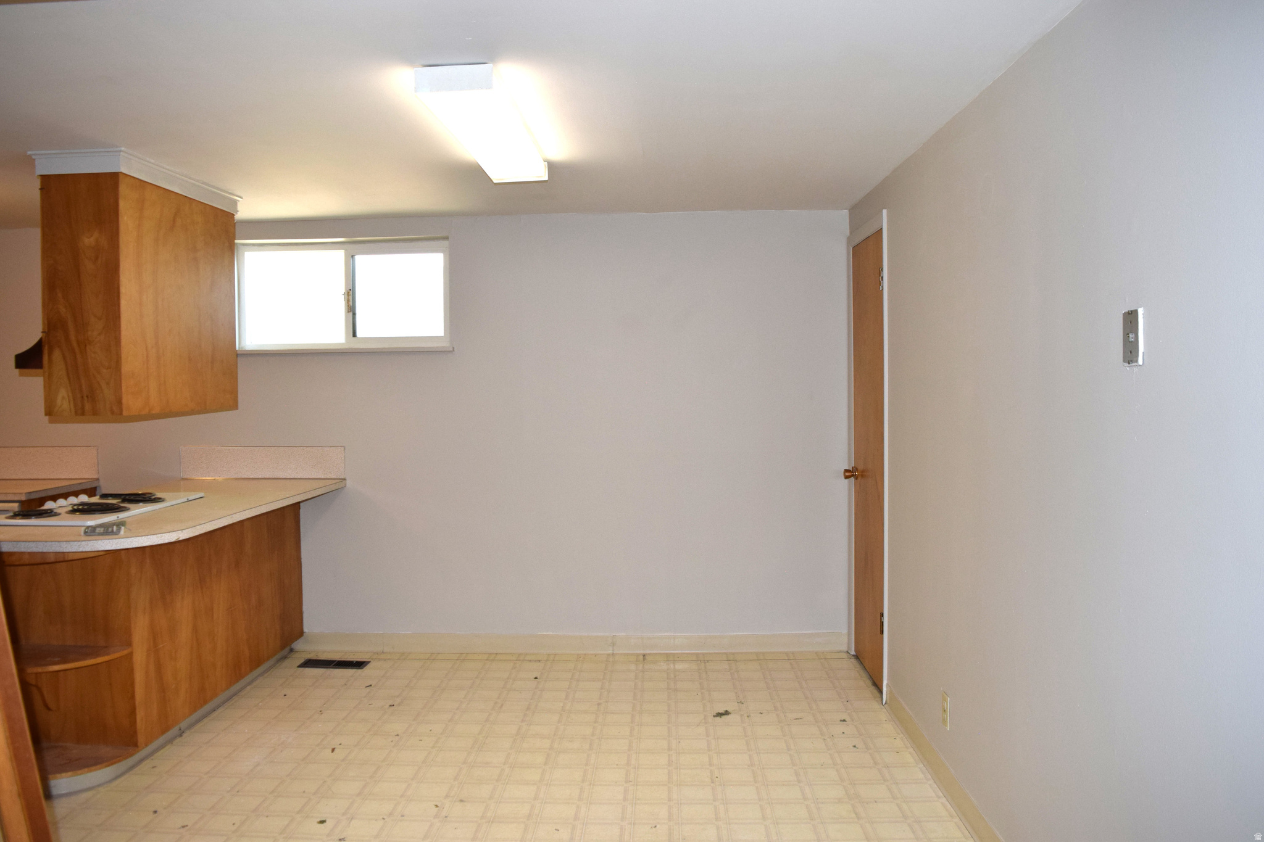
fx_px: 948
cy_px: 421
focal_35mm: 27
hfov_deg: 67.4
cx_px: 632
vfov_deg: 47.9
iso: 720
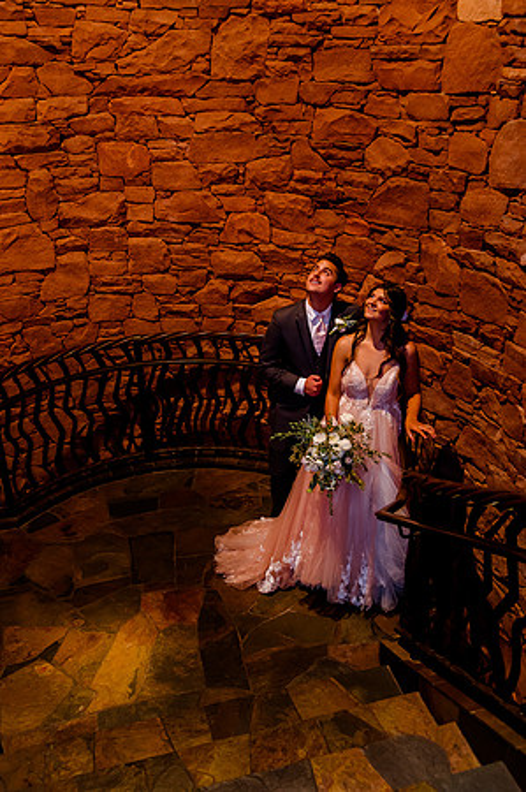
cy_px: 396
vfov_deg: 58.8
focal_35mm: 32
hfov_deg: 41.0
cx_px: 263
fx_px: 703
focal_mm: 32
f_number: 4
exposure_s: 1/80
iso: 2500
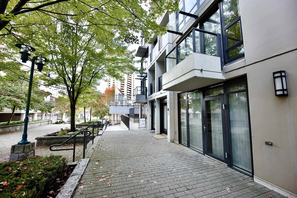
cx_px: 148
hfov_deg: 104.2
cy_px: 99
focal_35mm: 14
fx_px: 116
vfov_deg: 81.3
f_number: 3.2
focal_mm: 14
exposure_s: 1/40
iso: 100
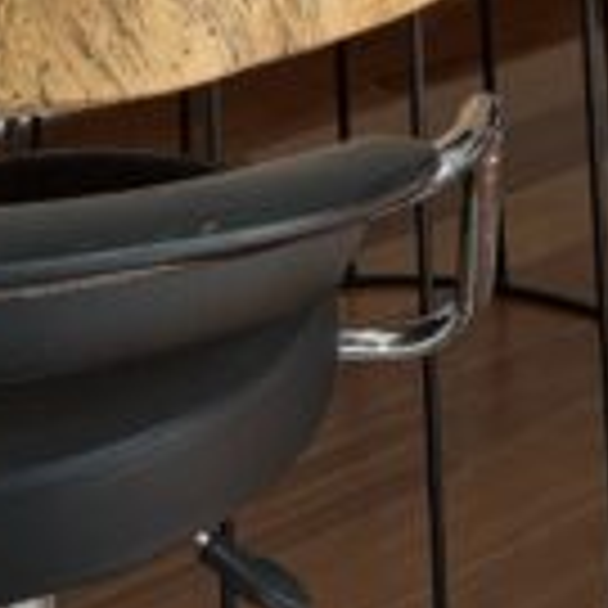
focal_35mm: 136
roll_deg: -1.2
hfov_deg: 11.9
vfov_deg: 11.5
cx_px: 1090
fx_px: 2703
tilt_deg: -11.1
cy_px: -613
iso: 50
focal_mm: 5.96
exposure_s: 1/523
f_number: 1.6
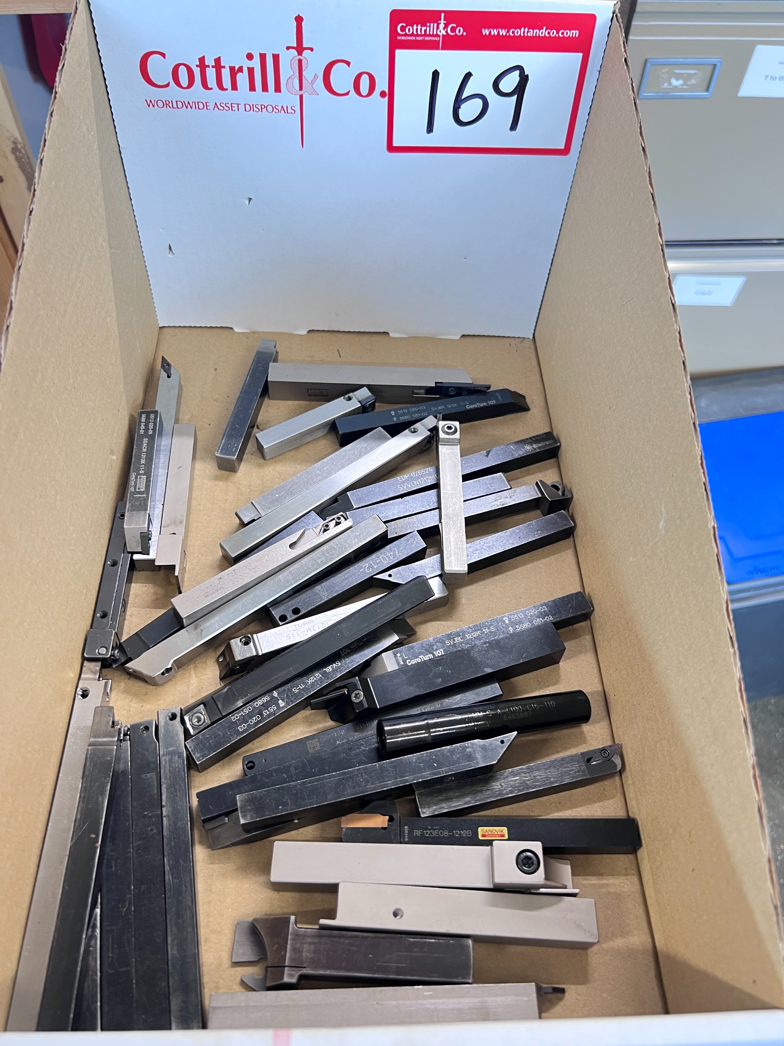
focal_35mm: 26
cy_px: 523
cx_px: 392
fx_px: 785
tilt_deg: -52.9
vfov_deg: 67.3
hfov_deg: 53.1
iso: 100
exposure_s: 1/50
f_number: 1.5
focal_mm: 5.7
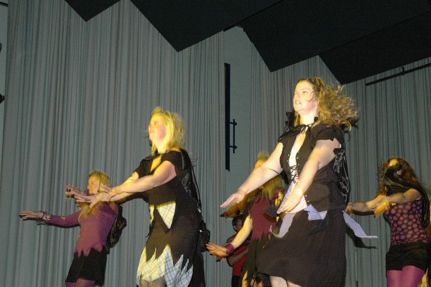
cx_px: 216
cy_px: 144
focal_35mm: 66
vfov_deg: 20.6
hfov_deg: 30.5
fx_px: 789
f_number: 4.5
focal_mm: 44
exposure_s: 1/60
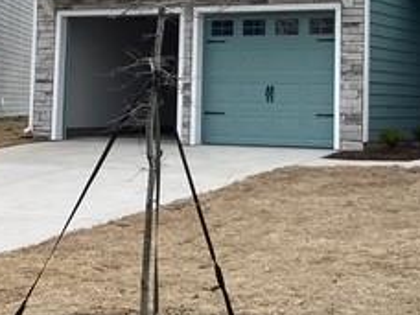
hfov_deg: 22.4
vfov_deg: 16.6
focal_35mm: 87
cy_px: 7
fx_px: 1056
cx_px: 298
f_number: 2.4
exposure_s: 1/612
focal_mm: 3.3
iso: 25
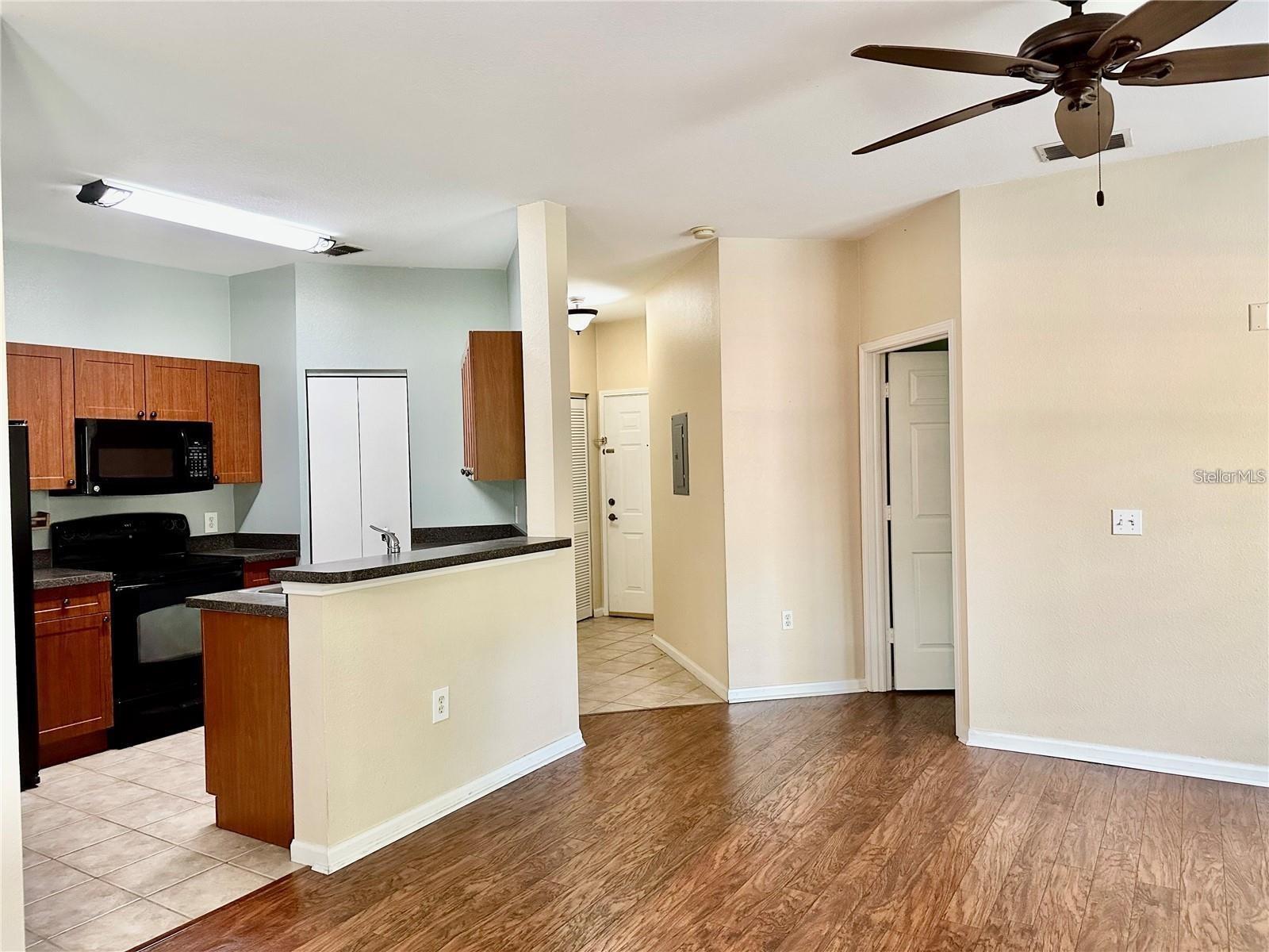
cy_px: 476
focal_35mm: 24
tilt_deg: -0.9
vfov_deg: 56.8
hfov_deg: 71.6
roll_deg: +1.5
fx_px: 880
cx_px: 634
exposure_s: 1/60
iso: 500
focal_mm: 6.86
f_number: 1.78
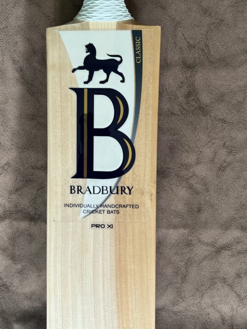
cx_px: 97
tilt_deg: -76.4
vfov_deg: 50.0
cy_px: 144
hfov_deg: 38.5
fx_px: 352
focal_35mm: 37
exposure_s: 1/121
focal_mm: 5.7
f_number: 1.5
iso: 80
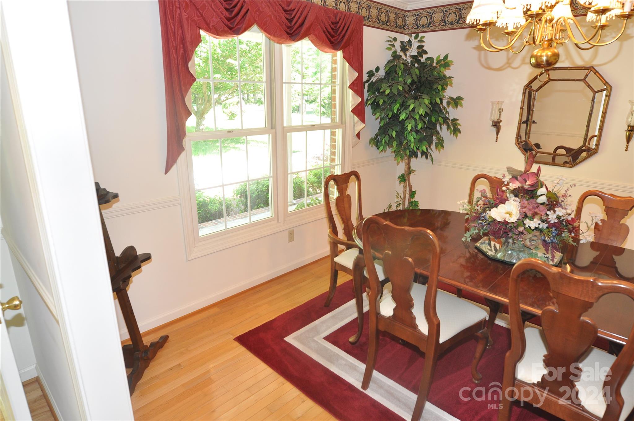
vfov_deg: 59.4
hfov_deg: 81.3
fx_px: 369
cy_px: 210
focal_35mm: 21
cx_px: 317
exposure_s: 1/60
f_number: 4
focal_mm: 14
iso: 400
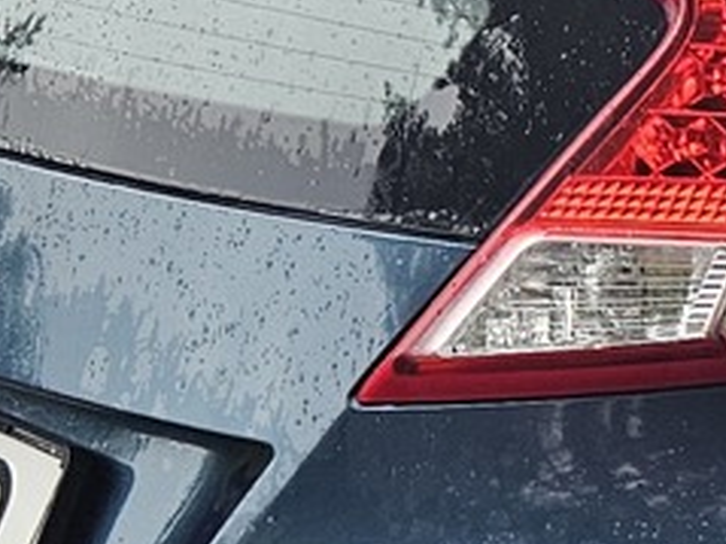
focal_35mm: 154
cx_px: 1297
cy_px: 535
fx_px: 3228
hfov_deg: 11.9
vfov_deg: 9.6
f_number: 1.8
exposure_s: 1/180
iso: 64
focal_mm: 5.4
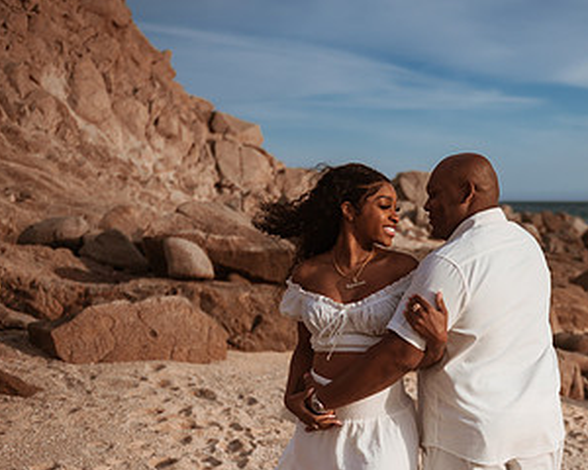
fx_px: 1114
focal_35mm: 64
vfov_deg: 23.6
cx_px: 541
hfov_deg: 28.3
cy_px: 362
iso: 64
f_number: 1.8
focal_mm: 35
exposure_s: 1/8000
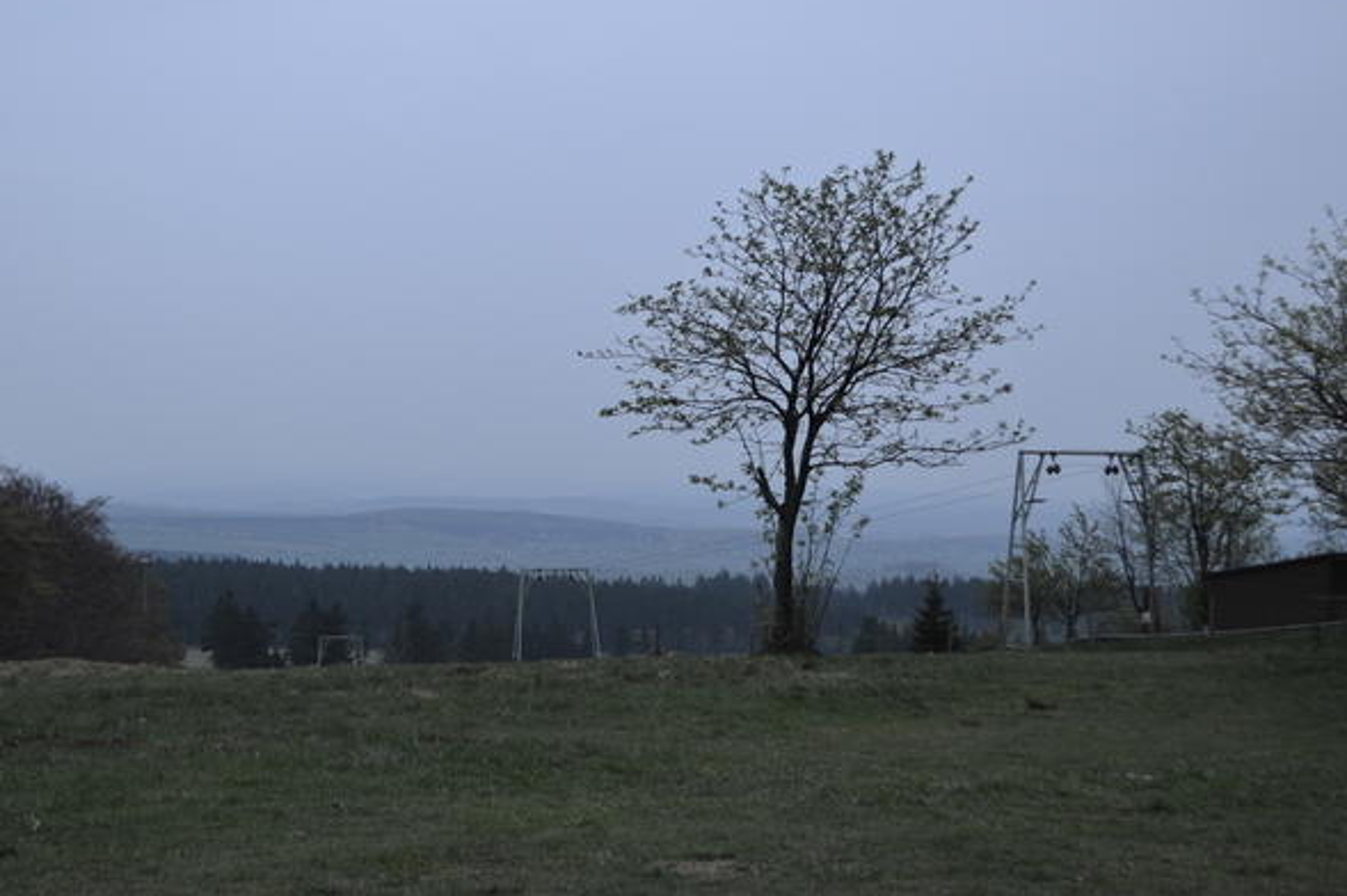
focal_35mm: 53
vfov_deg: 25.5
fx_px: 1982
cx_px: 585
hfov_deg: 37.5
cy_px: 410
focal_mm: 26
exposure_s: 1/40
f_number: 4.2
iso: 400
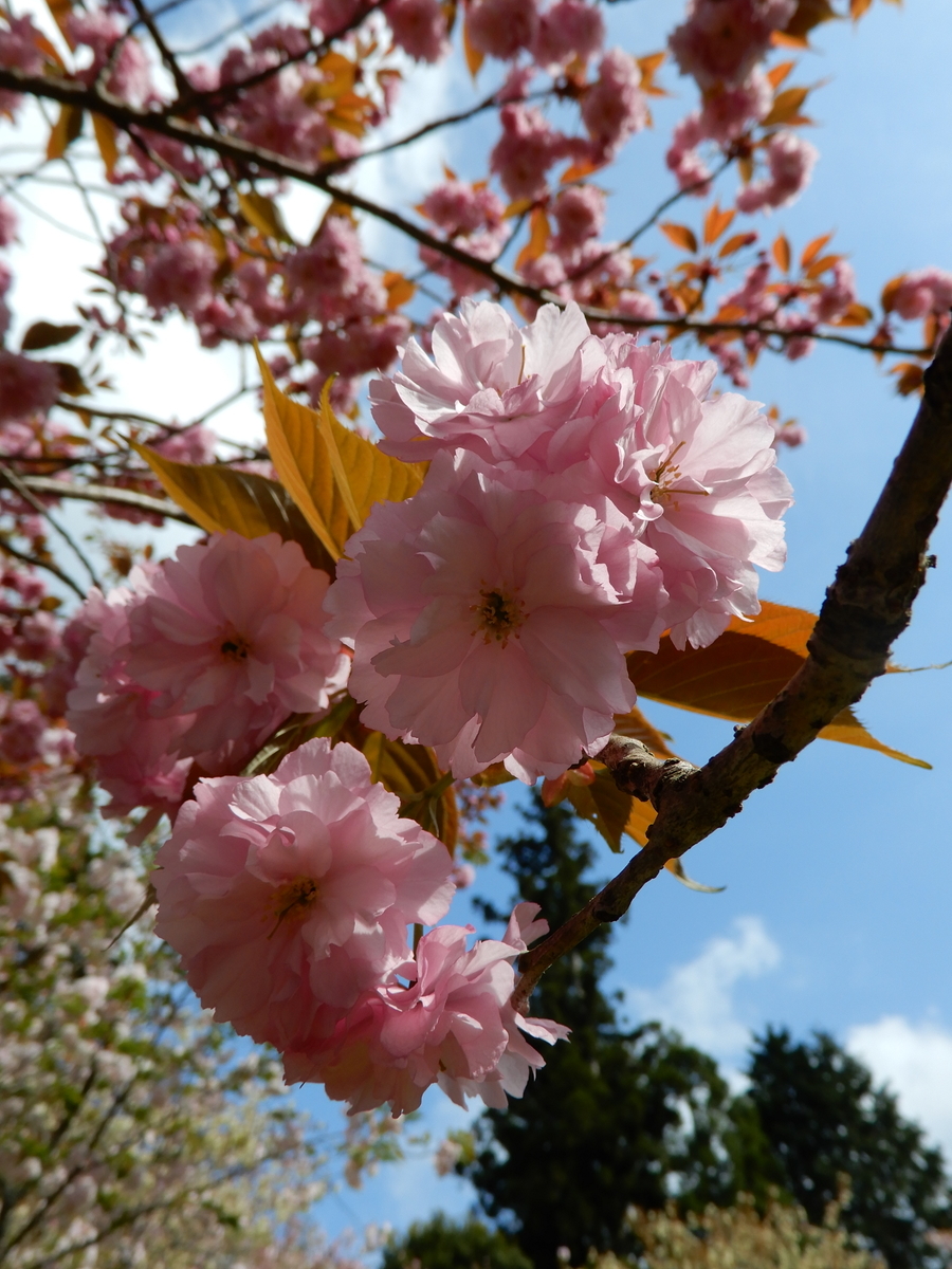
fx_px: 1100
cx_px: 476
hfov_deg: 46.8
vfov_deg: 60.0
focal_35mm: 30
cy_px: 634
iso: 80
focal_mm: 5.4
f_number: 3.5
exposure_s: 1/800
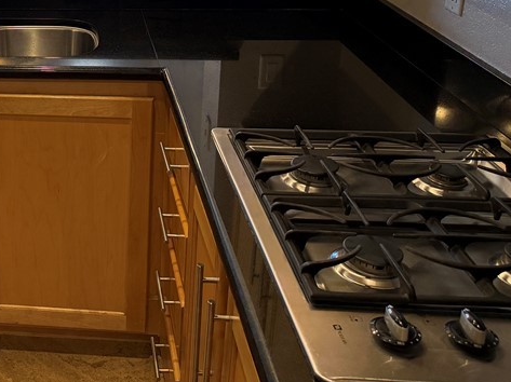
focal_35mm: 52
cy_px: 43
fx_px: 767
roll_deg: +1.2
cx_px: -15
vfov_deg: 27.1
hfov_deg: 33.3
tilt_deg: -17.4
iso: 320
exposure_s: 1/120
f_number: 1.78
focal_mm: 6.76
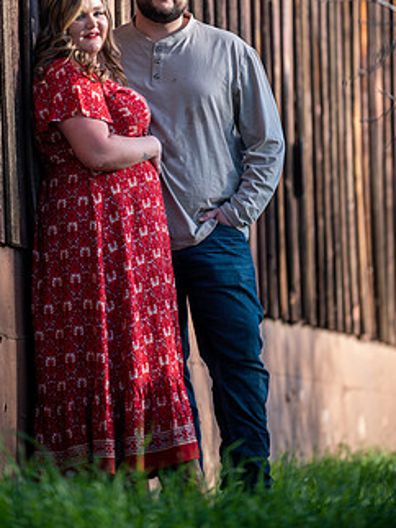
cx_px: 162
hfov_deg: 5.5
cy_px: 162
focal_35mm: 268
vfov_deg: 7.4
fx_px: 4091
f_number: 2.8
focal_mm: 200
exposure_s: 1/160
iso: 50
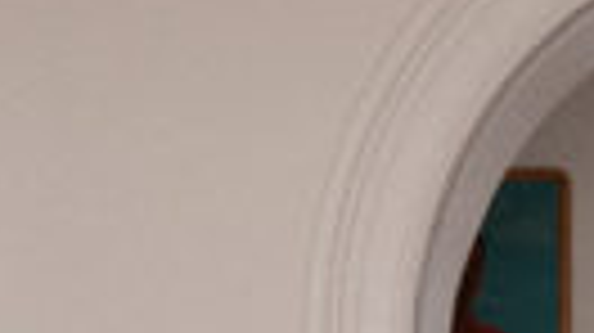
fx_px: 2298
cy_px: 765
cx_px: 828
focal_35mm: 146
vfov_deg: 7.8
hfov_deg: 14.0
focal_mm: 16
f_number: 5.6
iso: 1600
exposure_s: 1/30
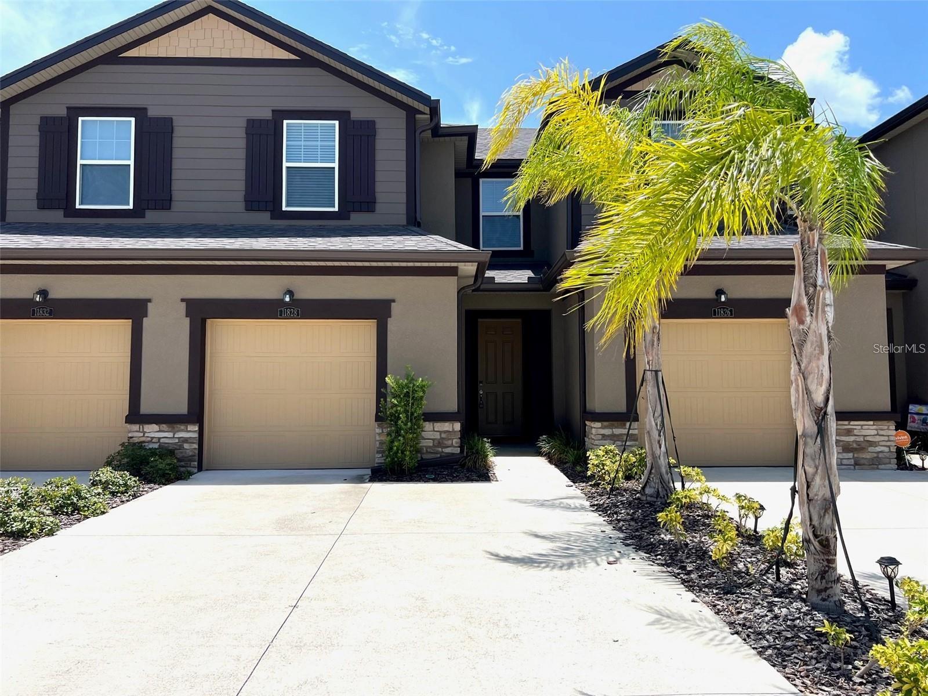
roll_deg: +0.5
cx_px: 464
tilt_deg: +5.4
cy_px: 348
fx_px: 697
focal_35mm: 26
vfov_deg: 53.1
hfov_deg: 67.3
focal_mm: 5.7
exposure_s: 1/5076
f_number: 1.5
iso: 50
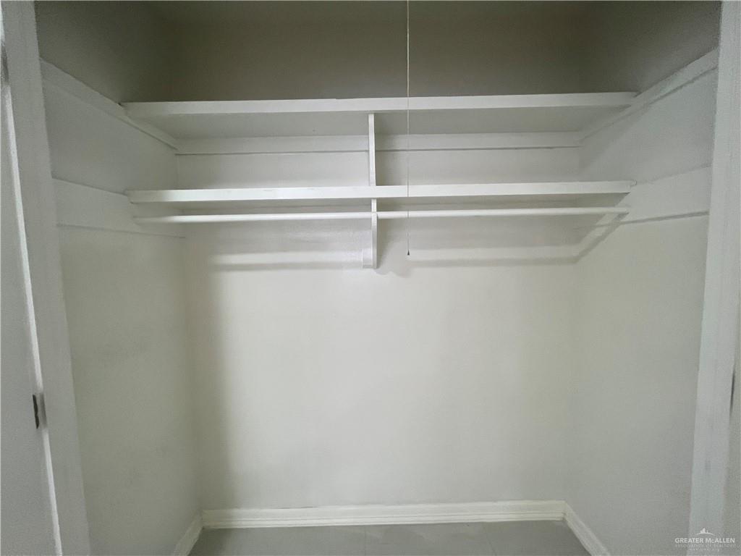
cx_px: 370
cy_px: 278
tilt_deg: -5.4
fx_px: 278
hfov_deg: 106.2
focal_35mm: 13
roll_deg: +0.9
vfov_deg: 89.9
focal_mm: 1.57
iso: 250
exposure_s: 1/120
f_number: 1.8
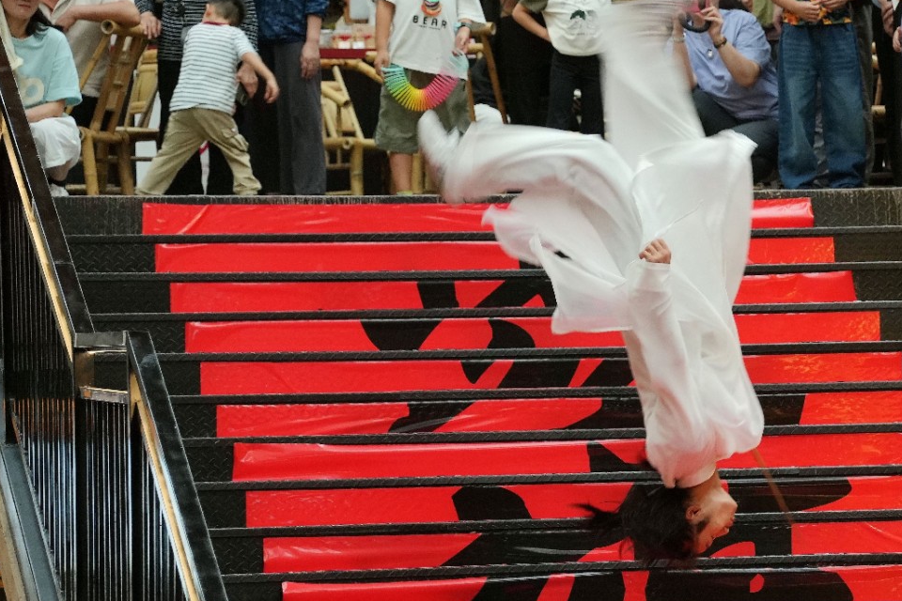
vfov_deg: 7.2
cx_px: 648
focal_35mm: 191
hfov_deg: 10.8
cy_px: 295
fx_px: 4785
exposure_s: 1/160
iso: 2500
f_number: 5.6
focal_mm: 131
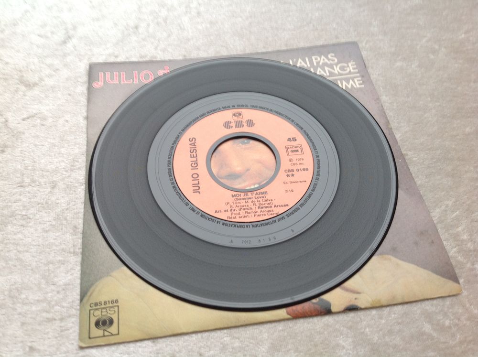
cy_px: 178
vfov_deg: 40.6
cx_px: 239
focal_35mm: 35
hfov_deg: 52.7
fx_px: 483
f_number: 2.4
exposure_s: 1/17
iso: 50
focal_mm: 4.28
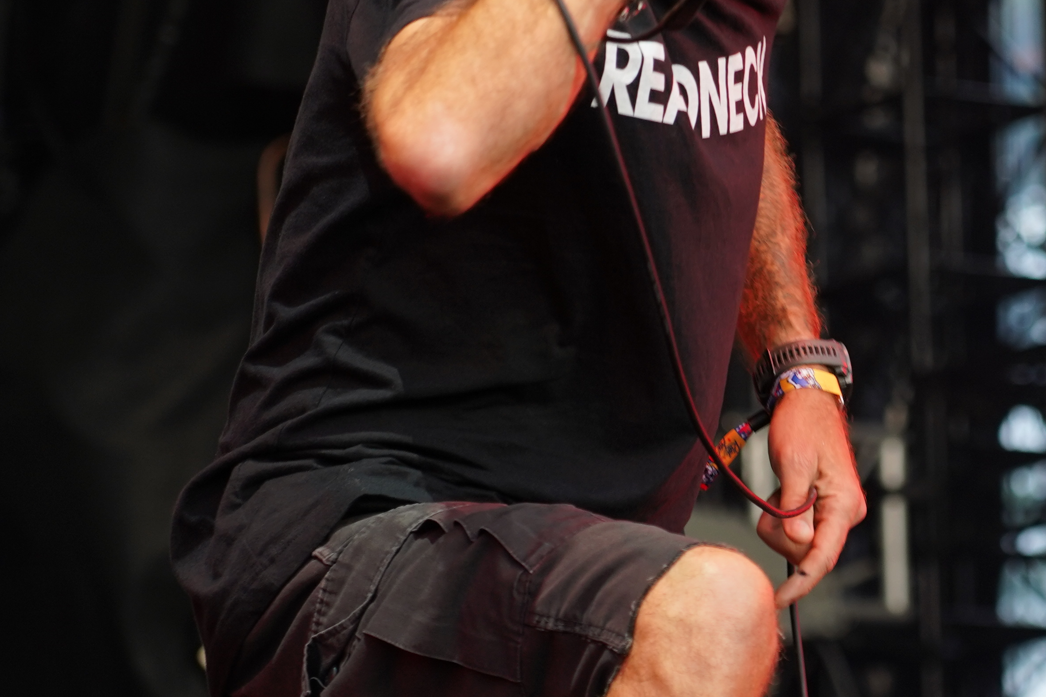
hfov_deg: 7.7
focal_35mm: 267
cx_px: 820
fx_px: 7757
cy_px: 10
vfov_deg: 5.1
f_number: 4
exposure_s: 1/125
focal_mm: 105
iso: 400
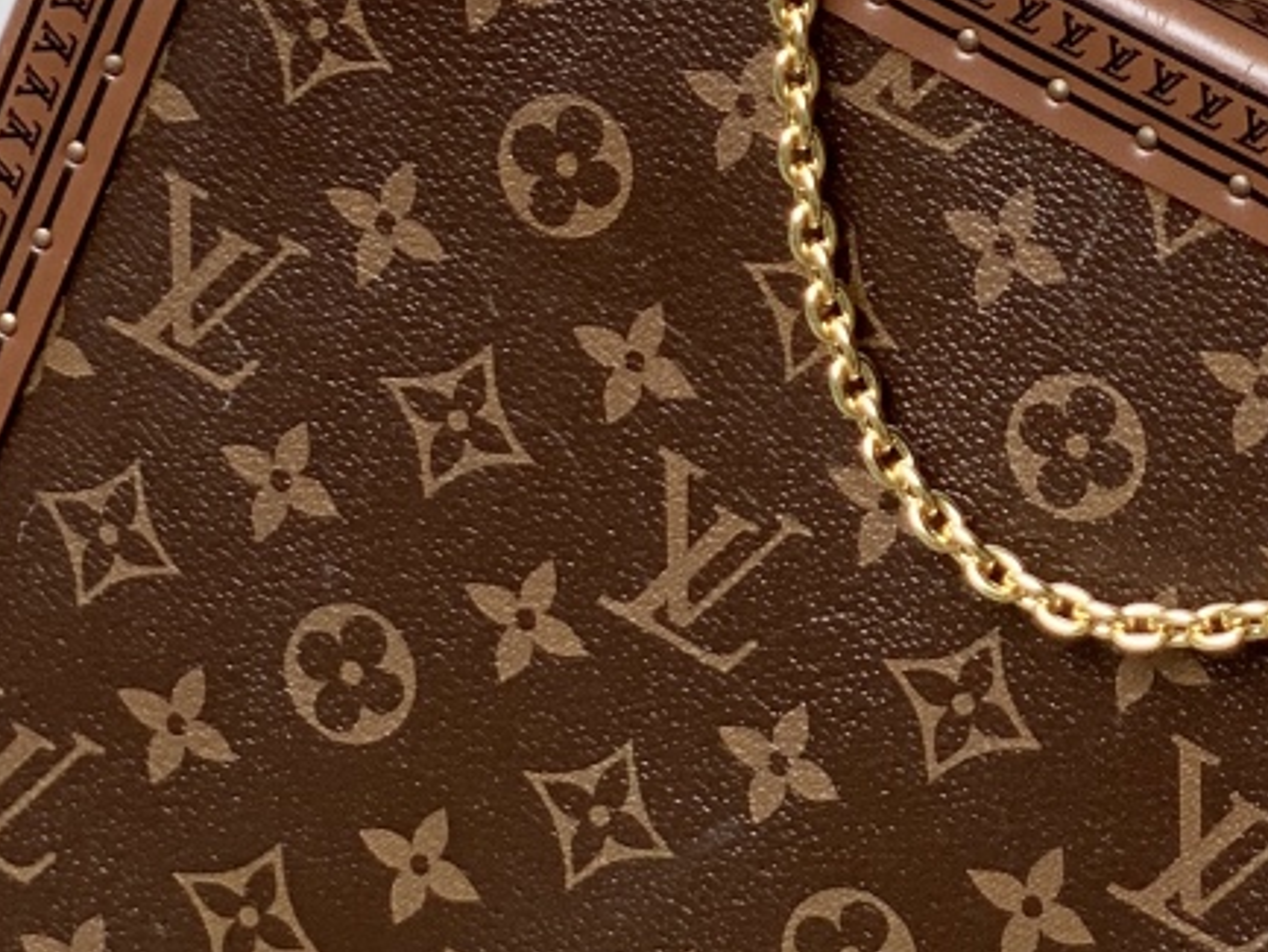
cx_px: 1552
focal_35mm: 173
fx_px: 6339
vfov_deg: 8.2
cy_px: -849
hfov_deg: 11.2
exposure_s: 1/122
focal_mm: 6
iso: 25
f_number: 2.4
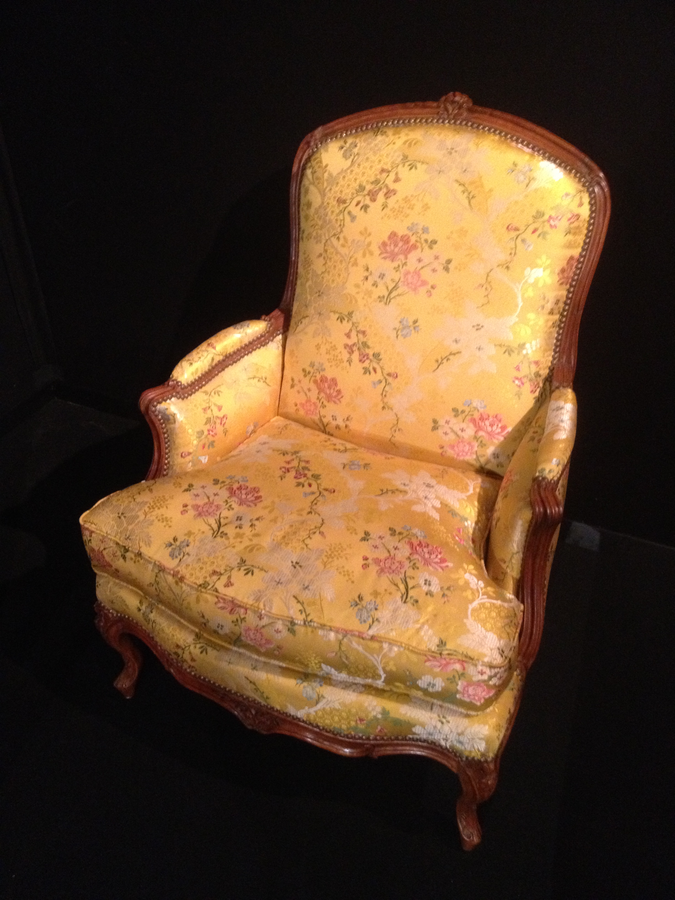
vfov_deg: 52.6
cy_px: 450
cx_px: 338
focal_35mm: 35
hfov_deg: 40.7
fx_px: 910
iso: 500
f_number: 2.4
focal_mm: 4.28
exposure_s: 1/15
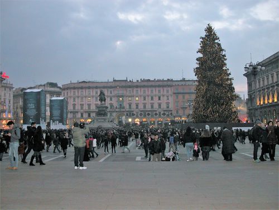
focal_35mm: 35
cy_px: 105
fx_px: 282
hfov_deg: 52.6
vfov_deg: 40.7
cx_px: 140
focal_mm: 8.9
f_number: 2.8
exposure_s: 1/60
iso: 200
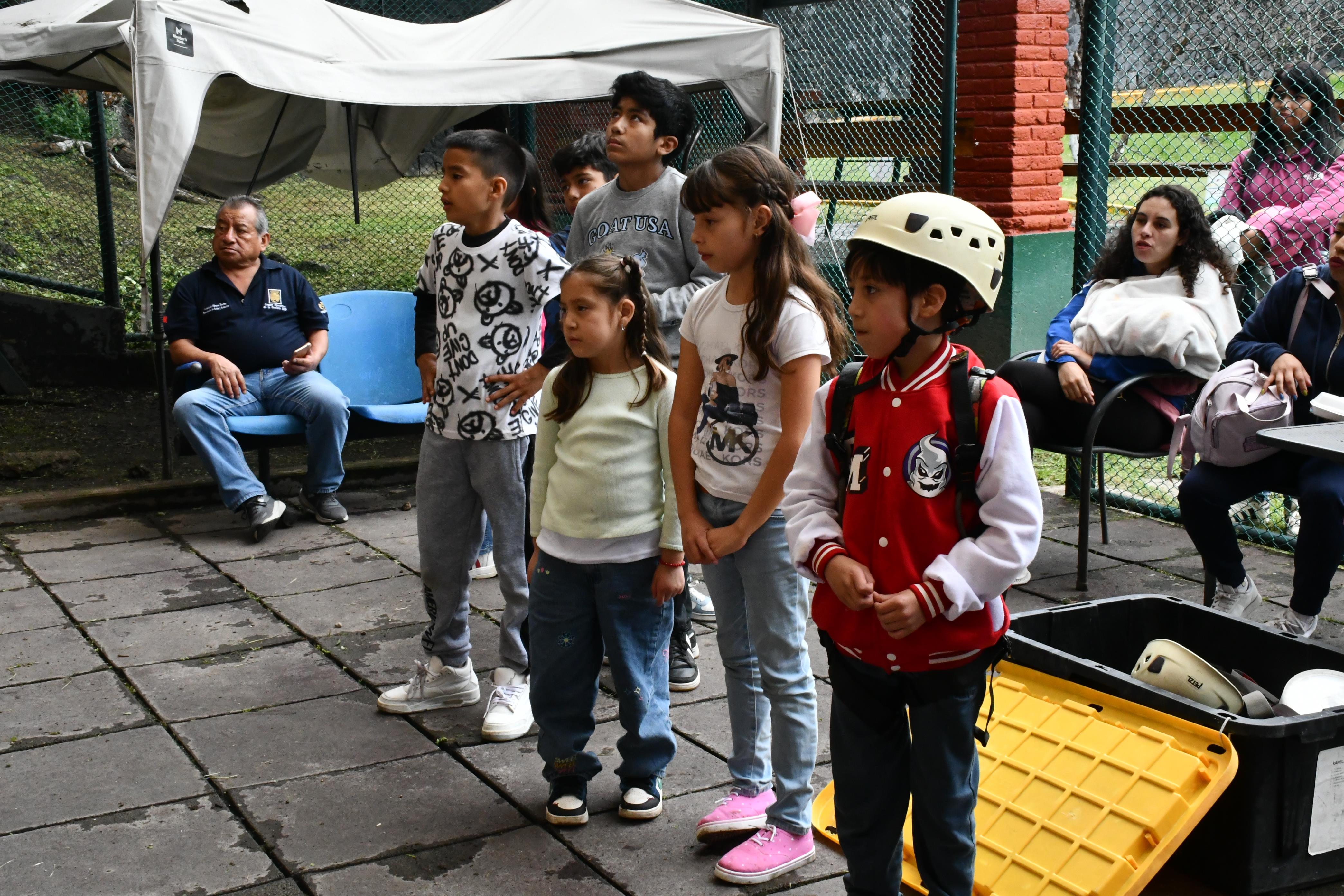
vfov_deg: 29.9
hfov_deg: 43.6
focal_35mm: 45
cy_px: 448
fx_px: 1680
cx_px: 672
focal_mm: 30
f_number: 20
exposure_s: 1/250
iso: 3200
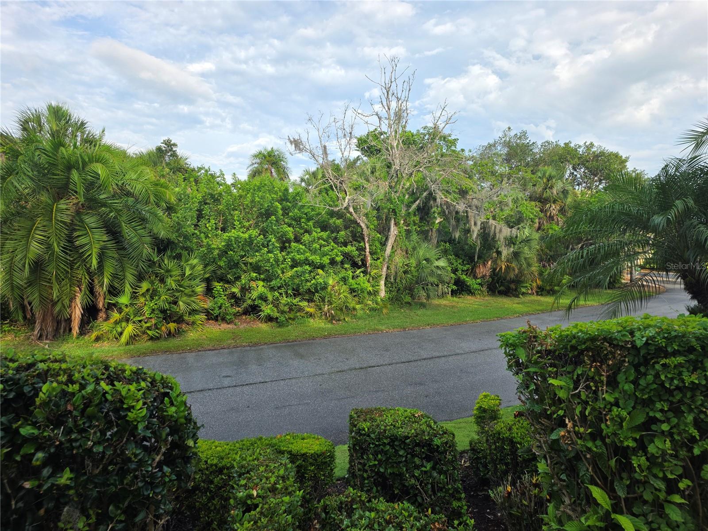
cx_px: 354
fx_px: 470
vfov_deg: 58.9
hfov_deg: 73.9
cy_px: 266
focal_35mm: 23
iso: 80
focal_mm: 6.25
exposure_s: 1/2410
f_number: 1.7
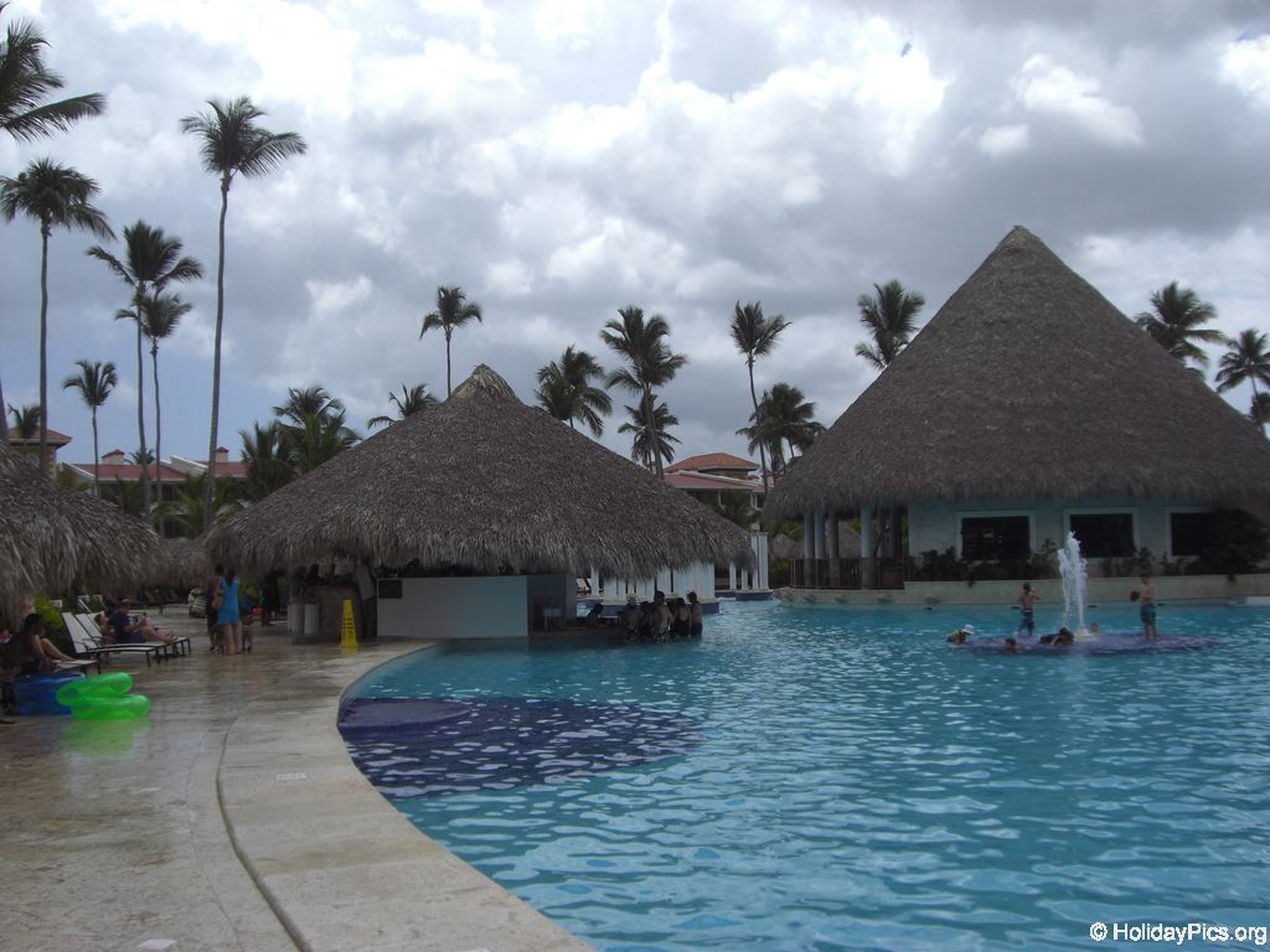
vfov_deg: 37.7
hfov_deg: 49.0
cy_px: 476
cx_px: 635
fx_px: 1394
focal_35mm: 38
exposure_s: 1/200
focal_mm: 6.2
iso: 64
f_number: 8
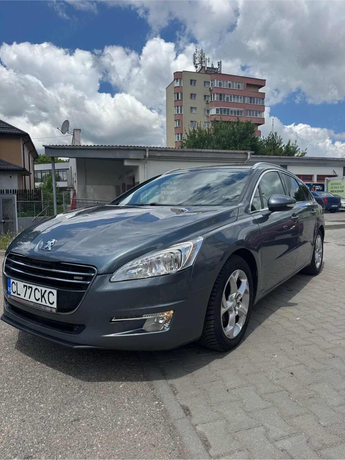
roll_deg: +1.1
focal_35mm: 24
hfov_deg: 56.8
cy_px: 230
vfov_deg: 71.6
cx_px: 172
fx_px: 319
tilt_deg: -5.1
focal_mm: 6.76
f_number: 1.78
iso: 80
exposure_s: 1/5814
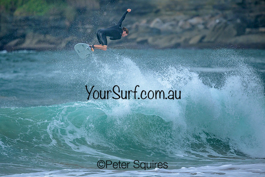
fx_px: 6860
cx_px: 111
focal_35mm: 932
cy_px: 84
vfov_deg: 1.5
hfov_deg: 2.2
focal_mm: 800
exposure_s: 1/2000
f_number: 6.3
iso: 500
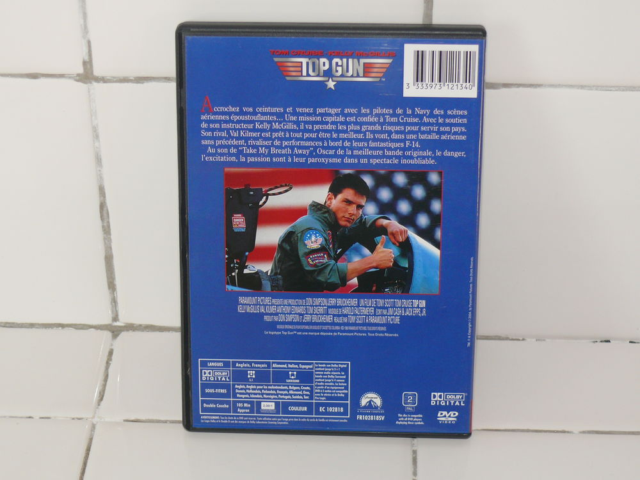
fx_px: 1498
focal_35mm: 81
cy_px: 240
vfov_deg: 18.2
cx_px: 320
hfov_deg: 24.1
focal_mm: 13.1
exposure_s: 1/30
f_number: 3.2
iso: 100
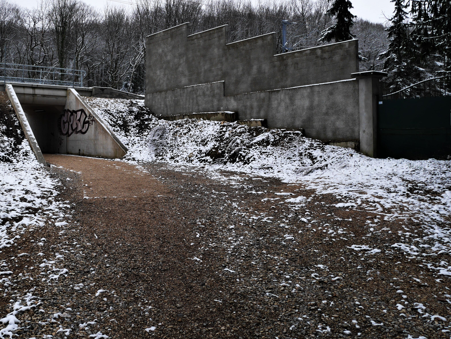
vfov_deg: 40.4
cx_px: 159
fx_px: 456
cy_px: 126
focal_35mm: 35
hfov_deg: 51.8
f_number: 9
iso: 200
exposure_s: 1/160
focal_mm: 12
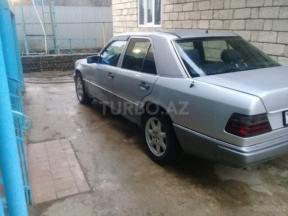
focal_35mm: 31
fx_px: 258
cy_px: 108
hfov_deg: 58.4
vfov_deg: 45.4
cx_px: 144
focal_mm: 3.3
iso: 200
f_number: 2.2
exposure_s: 1/17
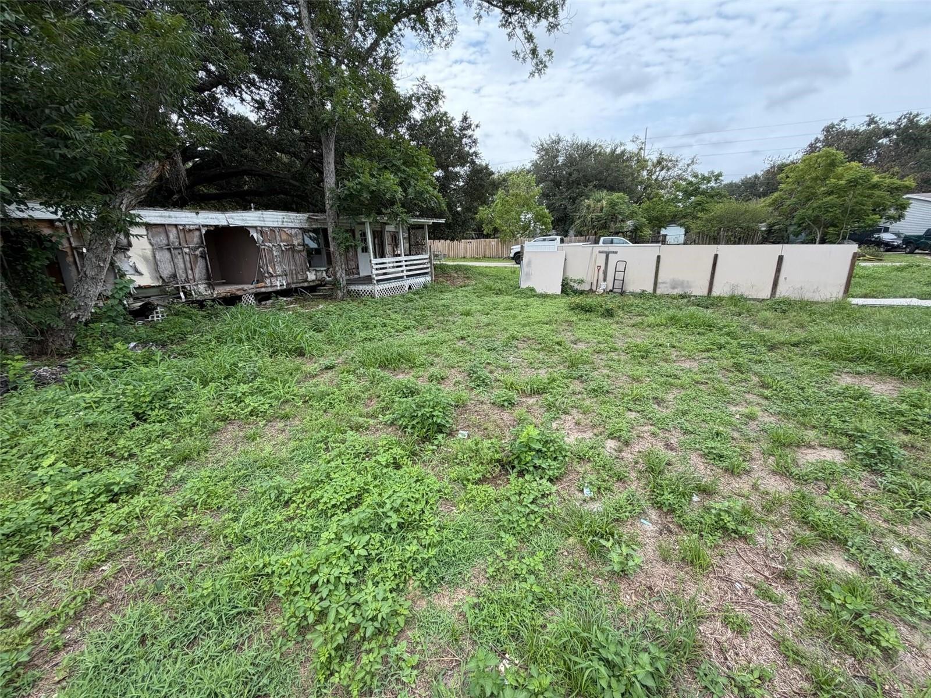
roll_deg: +2.5
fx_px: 377
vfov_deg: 85.7
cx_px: 466
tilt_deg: -16.3
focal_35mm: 14
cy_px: 349
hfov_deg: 102.1
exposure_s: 1/502
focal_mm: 2.22
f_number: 2.2
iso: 50
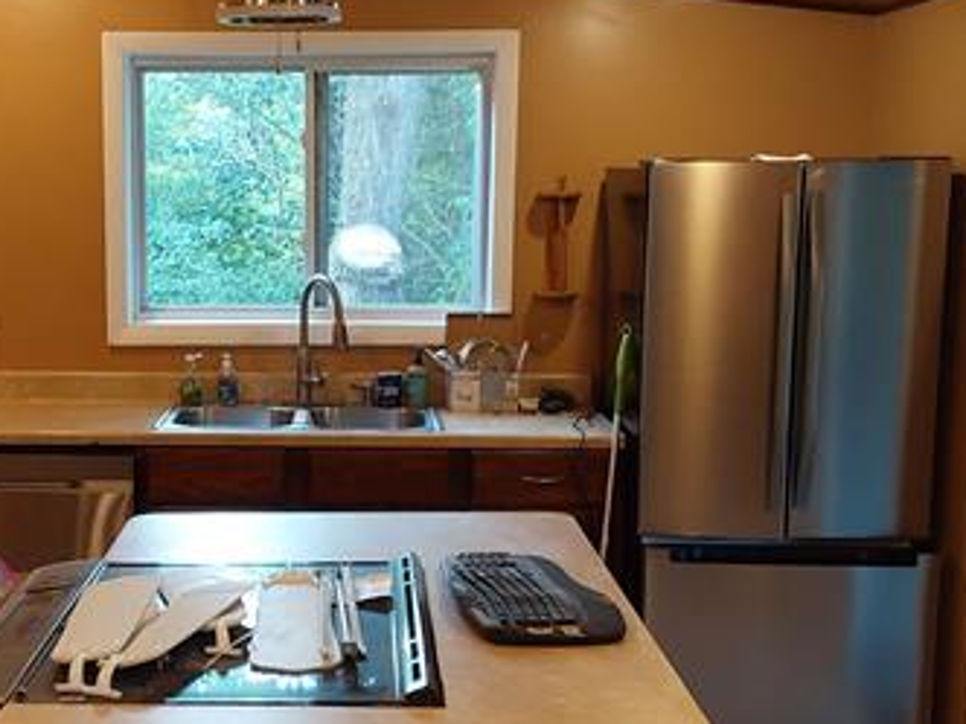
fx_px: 1507
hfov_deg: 35.1
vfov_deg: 27.0
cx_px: 308
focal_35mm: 54
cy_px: 384
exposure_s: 1/40
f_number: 1.9
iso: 160
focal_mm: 2.91
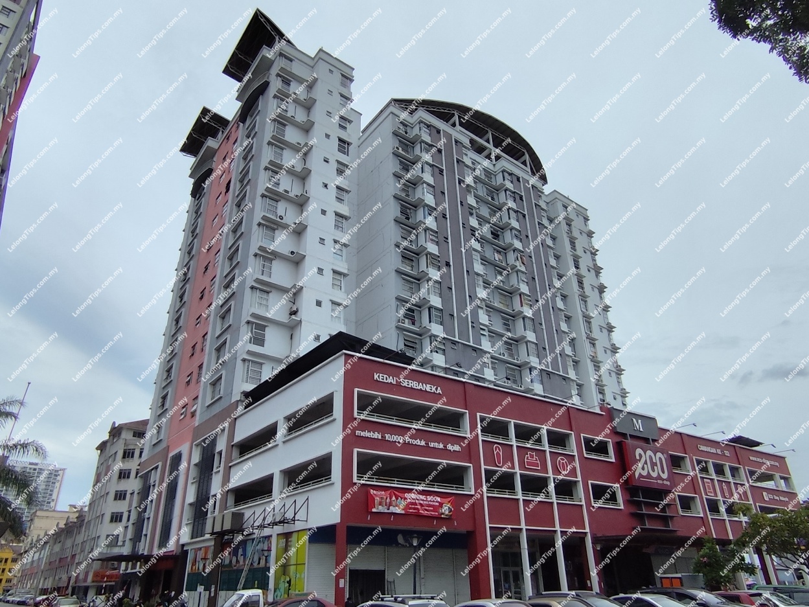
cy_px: 304
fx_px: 467
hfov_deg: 81.7
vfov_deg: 66.0
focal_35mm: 20
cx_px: 404
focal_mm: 1.65
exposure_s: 1/2932
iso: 50
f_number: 2.2
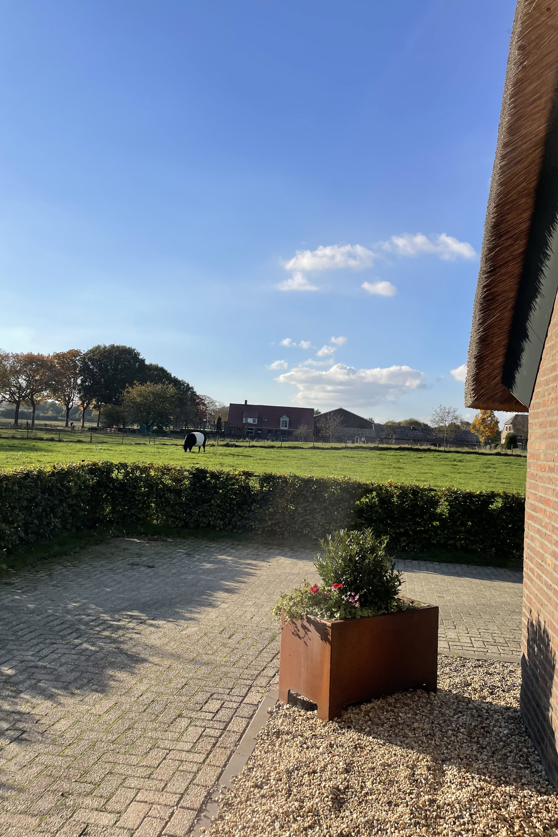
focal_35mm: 28
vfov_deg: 65.5
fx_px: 651
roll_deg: -3.4
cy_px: 405
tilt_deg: +4.3
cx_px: 276
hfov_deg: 46.4
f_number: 1.6
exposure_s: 1/4464
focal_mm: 4.2
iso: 32
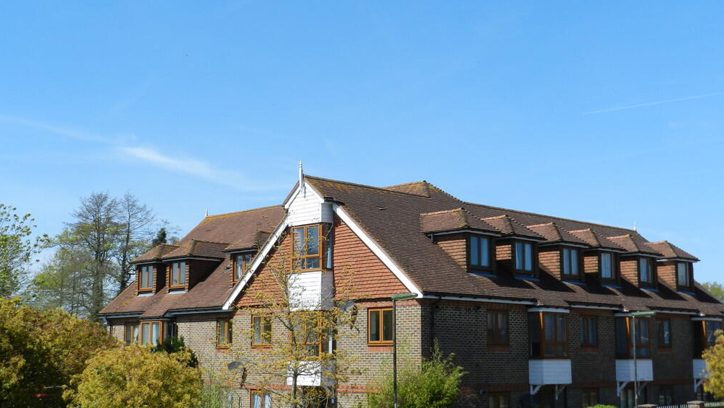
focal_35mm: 51
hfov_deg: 40.6
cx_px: 361
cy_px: 223
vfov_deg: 23.5
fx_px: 979
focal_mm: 8.1
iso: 160
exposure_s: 1/1000
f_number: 4.2
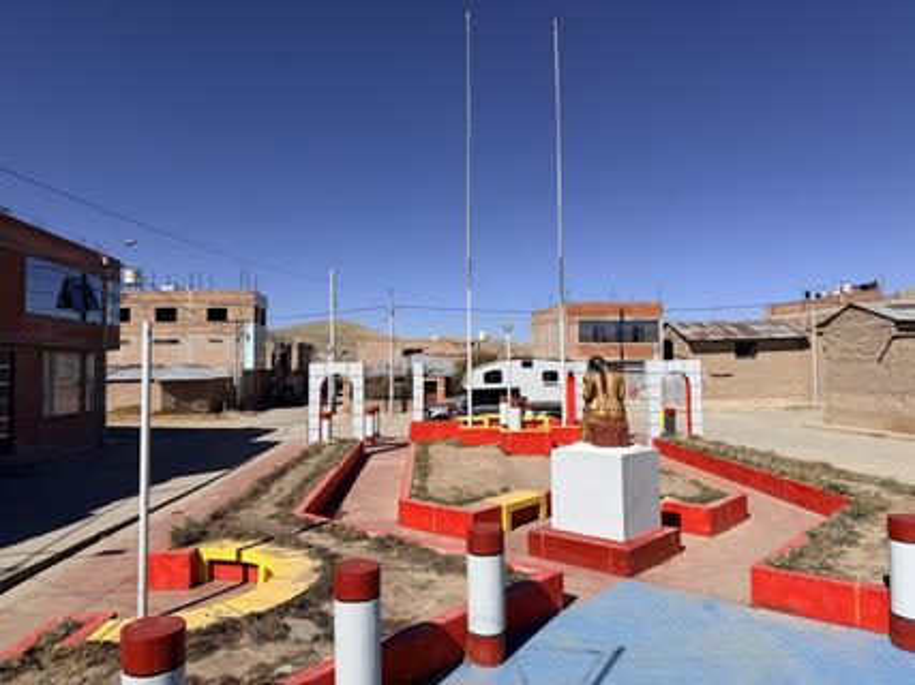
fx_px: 634
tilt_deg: +1.1
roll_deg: +0.4
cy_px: 342
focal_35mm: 24
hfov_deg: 71.6
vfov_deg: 56.8
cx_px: 458
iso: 80
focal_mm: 6.76
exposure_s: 1/8130
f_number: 1.78
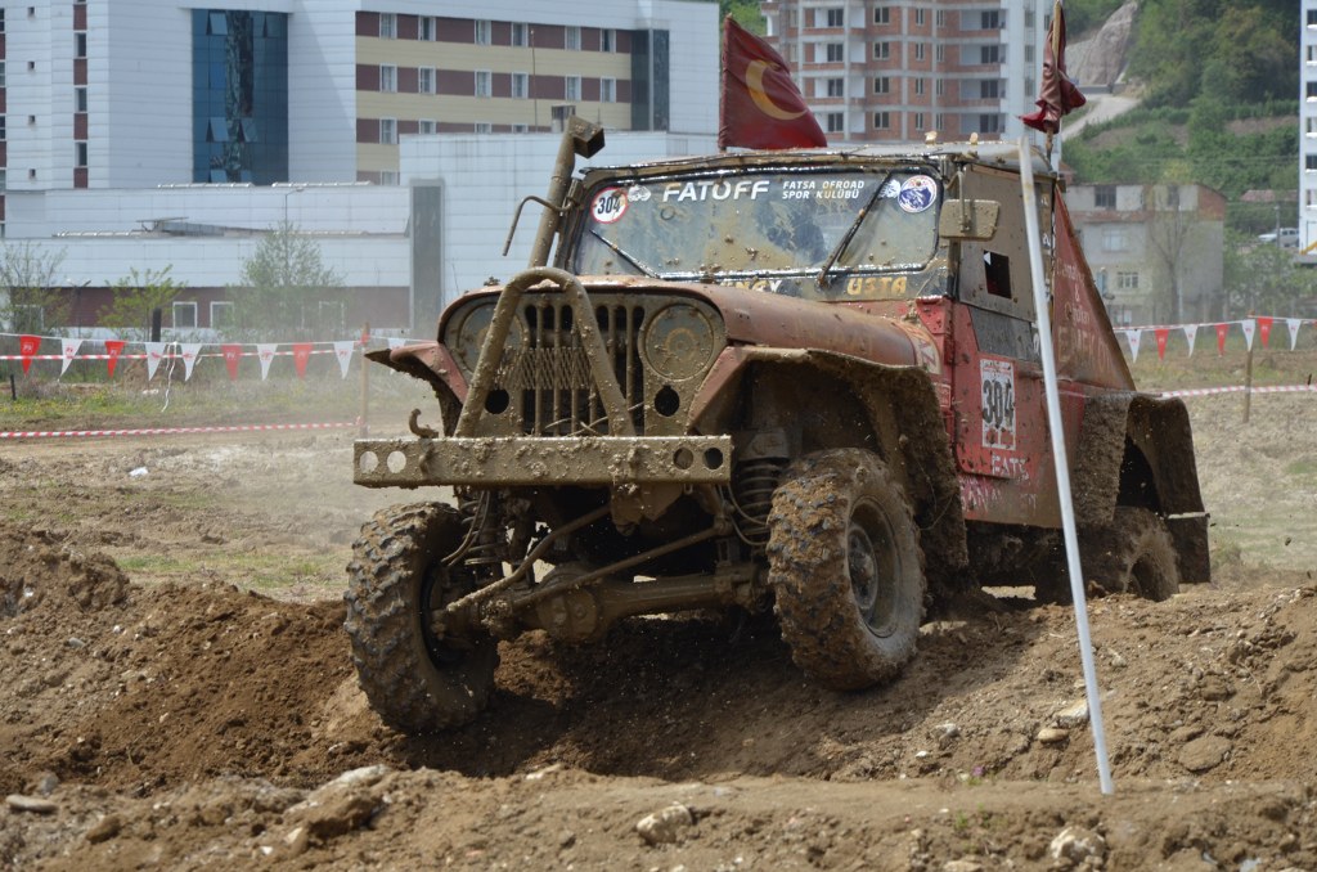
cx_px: 658
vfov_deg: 8.7
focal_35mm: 158
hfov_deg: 13.1
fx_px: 5749
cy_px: 436
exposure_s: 1/640
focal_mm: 105
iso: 200
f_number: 5.6
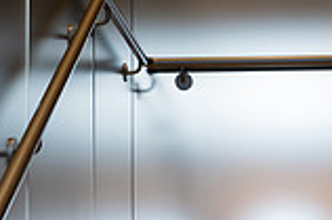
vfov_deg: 10.8
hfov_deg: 16.2
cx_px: 232
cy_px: 225
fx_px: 1161
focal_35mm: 126
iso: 400
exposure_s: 1/160
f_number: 3.2
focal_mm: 32.5
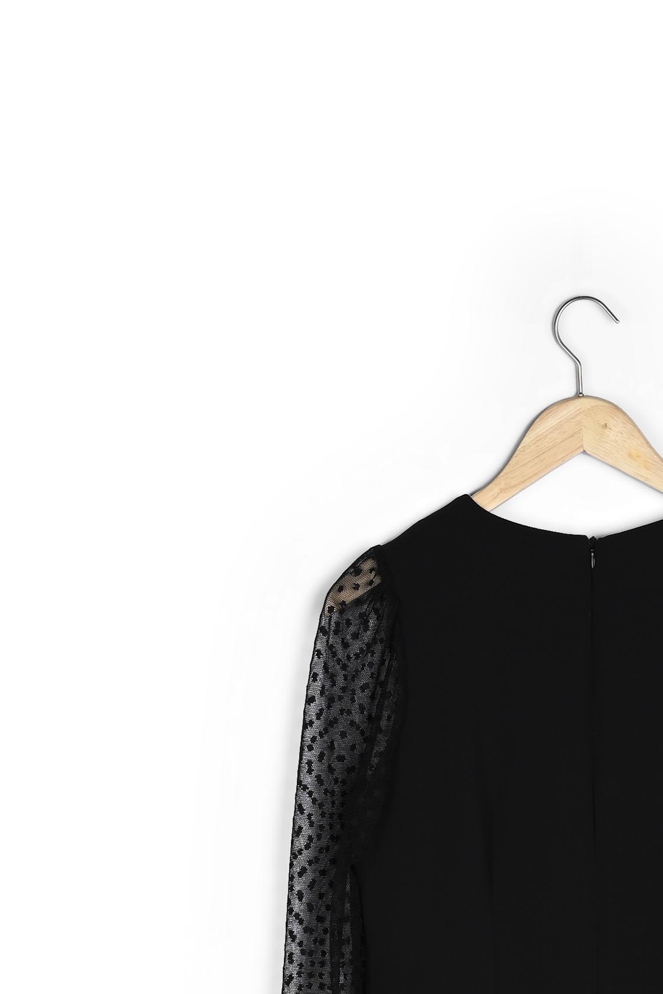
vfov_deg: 18.8
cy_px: 1136
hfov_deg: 13.1
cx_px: 578
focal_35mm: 104
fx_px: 2873
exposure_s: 1/125
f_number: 11
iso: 100
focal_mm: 44
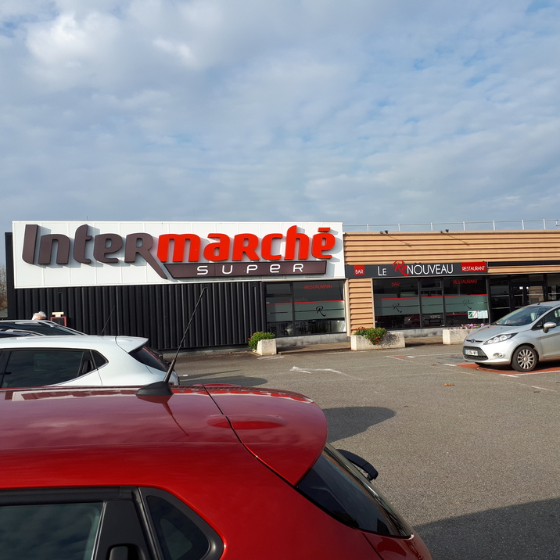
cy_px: 280
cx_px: 346
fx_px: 586
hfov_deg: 50.6
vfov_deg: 51.1
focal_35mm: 32
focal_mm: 3.6
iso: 40
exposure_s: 1/1263
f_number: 1.9
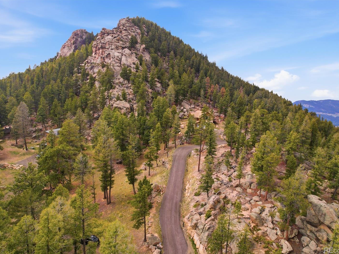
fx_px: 235
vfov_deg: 56.8
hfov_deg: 71.6
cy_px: 127
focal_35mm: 24
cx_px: 171
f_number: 2.8
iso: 100
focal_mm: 8.4
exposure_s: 1/120
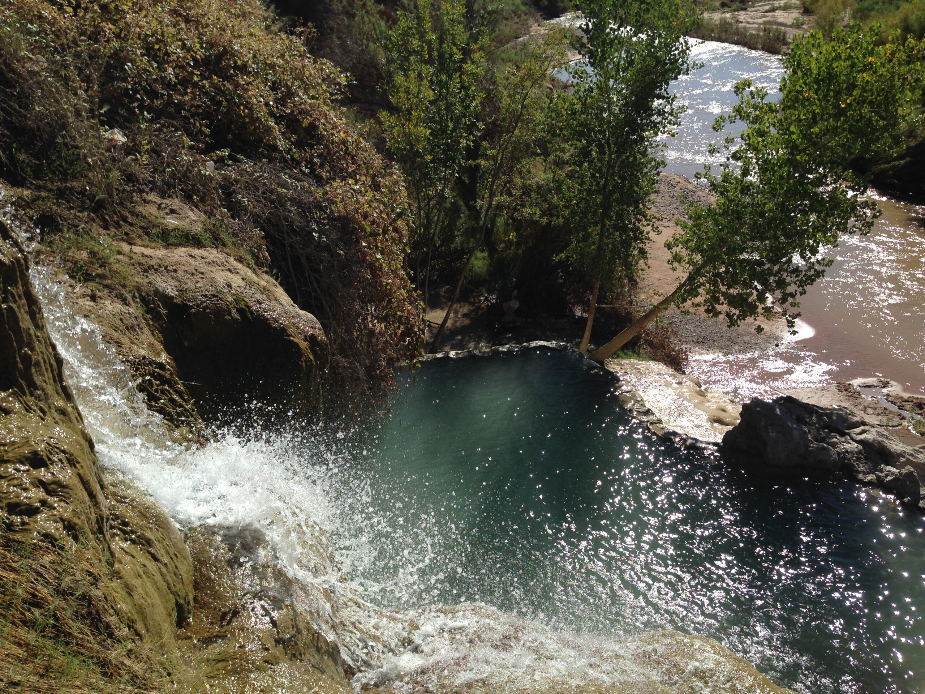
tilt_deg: -26.8
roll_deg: +3.8
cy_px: 347
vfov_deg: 42.9
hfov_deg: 55.4
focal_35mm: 33
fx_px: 882
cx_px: 462
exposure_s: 1/2088
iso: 50
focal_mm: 4.12
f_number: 2.4
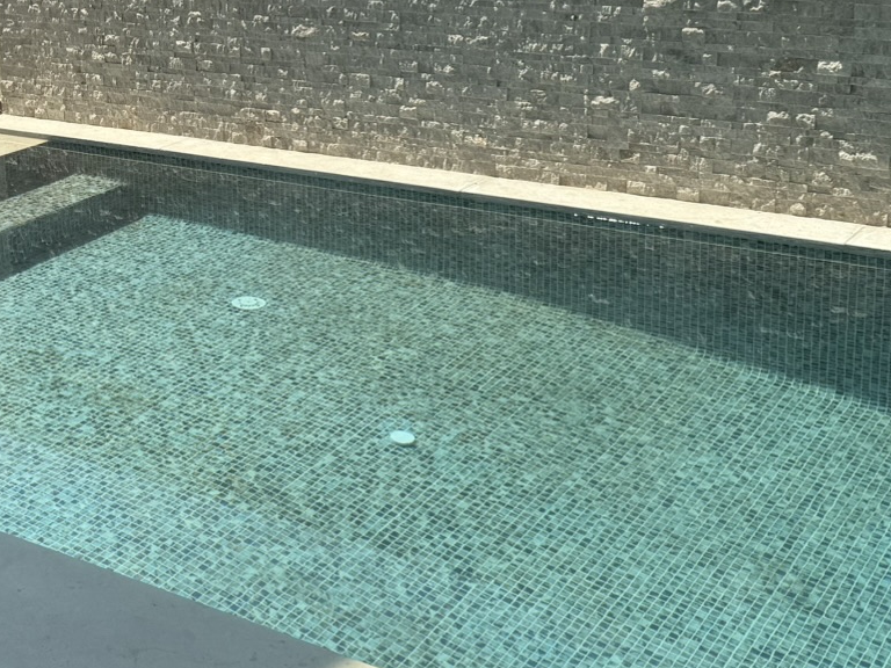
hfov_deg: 29.0
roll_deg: +2.6
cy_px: 138
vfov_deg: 22.6
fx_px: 1647
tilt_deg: -11.6
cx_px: 82
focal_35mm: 64
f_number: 1.78
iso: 80
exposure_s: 1/4167
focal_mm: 6.76
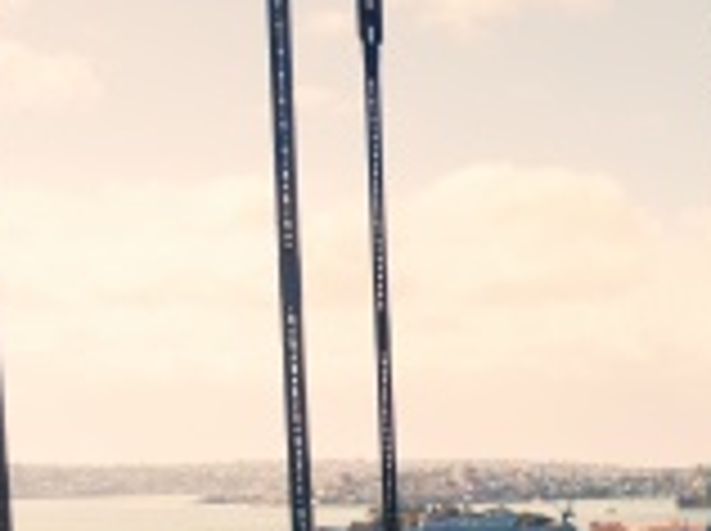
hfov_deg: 17.9
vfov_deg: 15.6
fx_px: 1866
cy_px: 641
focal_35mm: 91
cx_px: 1220
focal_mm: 12.29
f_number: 2.8
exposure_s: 1/320
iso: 100
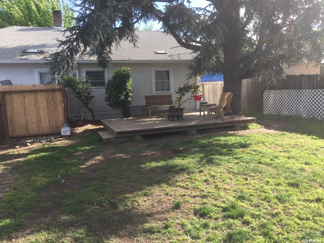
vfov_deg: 48.2
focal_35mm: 29
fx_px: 271
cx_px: 162
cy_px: 122
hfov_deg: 61.7
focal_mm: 4.15
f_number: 2.2
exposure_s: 1/694
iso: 32
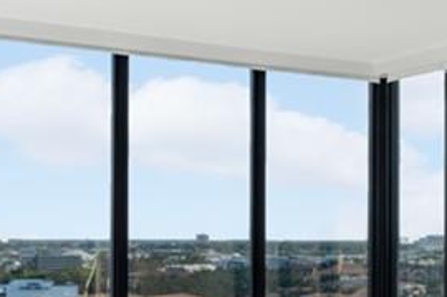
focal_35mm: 83
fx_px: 1029
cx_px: 644
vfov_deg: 16.3
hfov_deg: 21.2
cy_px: 212
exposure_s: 1/400
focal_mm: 14
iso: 200
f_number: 4.5
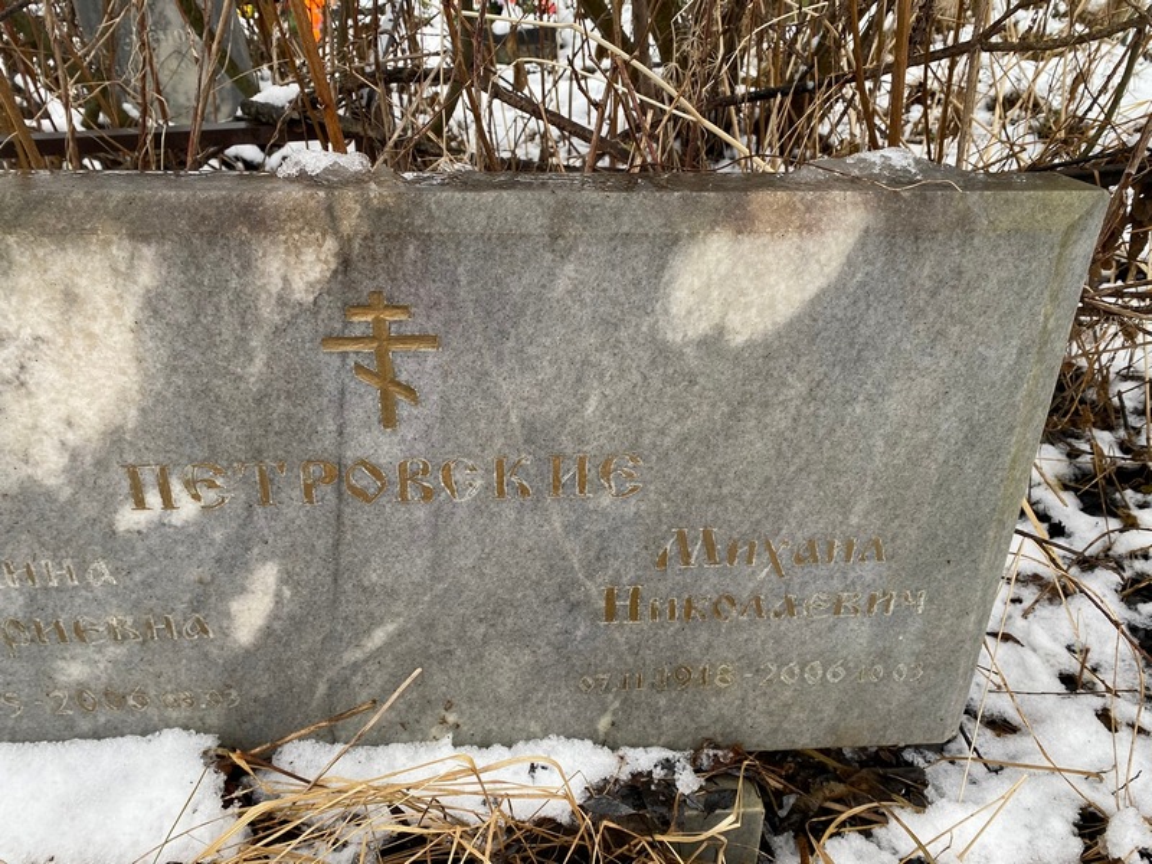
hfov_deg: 67.3
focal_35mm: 26
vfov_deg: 53.1
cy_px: 432
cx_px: 576
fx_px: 865
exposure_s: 1/122
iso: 40
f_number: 1.8
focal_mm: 4.25
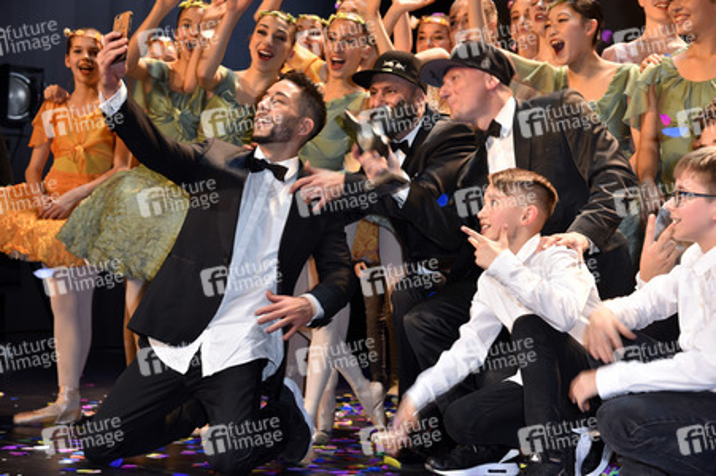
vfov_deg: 18.2
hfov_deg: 27.0
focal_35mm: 75
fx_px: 1491
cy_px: 238
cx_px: 358
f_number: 5.6
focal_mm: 75
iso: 800
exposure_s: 1/50
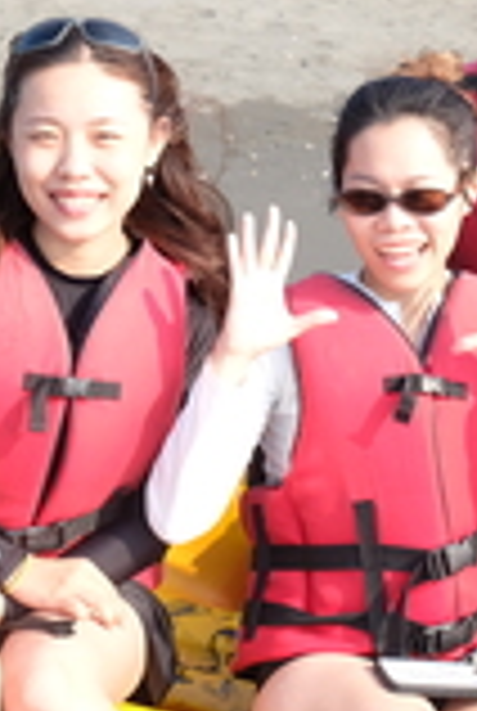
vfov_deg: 18.9
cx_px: 522
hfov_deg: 12.5
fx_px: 2137
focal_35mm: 108
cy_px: 295
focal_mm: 25.4
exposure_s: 1/250
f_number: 5.6
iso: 200
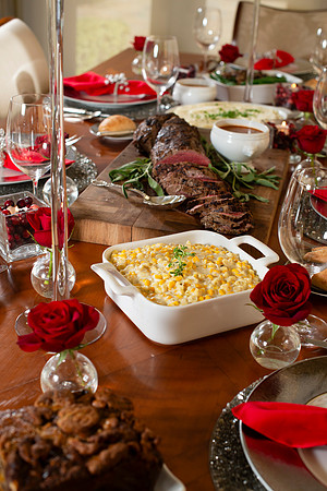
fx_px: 681
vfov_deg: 39.6
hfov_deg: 27.0
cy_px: 246
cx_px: 164
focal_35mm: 50
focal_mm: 50
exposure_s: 1/100
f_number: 5
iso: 320
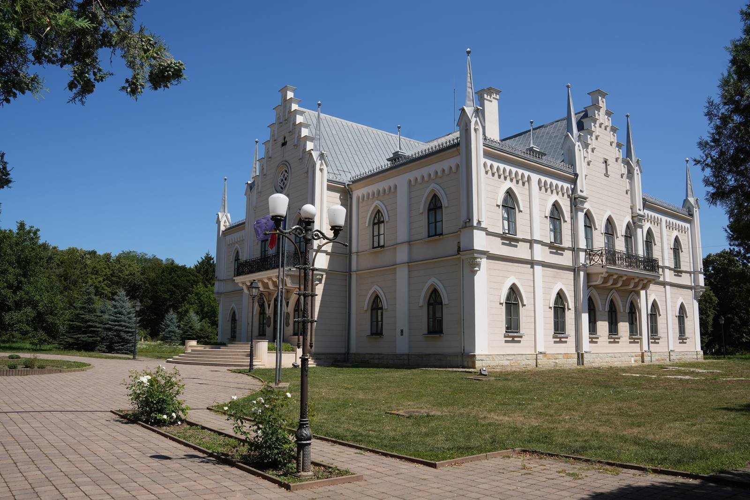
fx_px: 563
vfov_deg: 47.9
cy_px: 250
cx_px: 375
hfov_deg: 67.4
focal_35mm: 27
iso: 100
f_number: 11
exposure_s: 1/160
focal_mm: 18
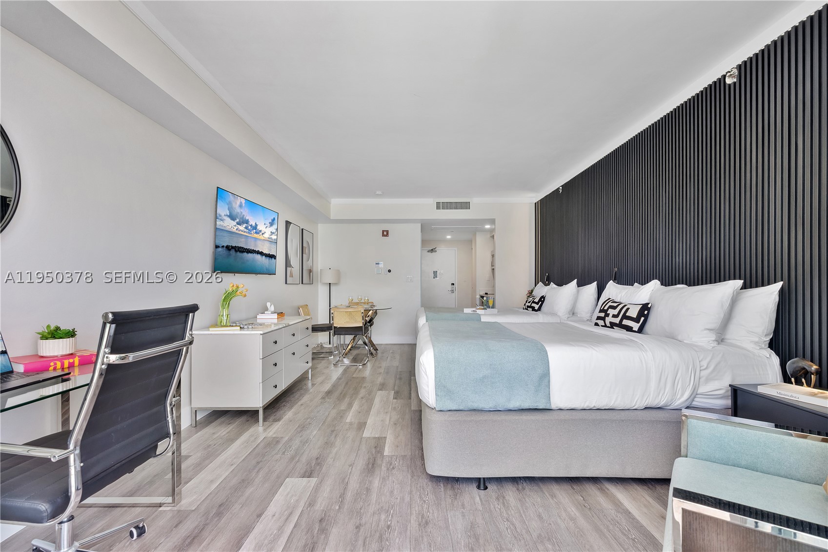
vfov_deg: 73.7
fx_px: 368
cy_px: 276
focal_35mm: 16
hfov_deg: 96.7
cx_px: 414
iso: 640
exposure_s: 1/50
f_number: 8
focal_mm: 16
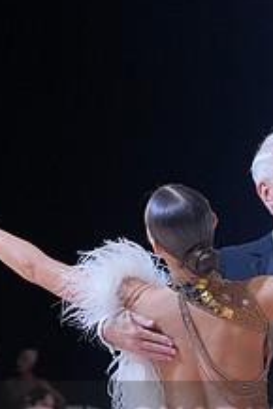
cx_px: 246
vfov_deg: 7.7
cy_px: 445
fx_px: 3009
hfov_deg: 5.2
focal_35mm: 265
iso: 1250
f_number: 5.6
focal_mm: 99
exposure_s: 1/400
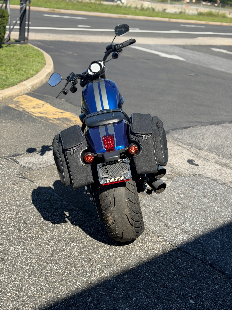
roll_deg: -8.5
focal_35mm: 48
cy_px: 155
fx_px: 429
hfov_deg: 30.3
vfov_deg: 39.7
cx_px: 116
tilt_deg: -20.5
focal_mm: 6.76
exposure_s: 1/1883
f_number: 1.78
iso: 64
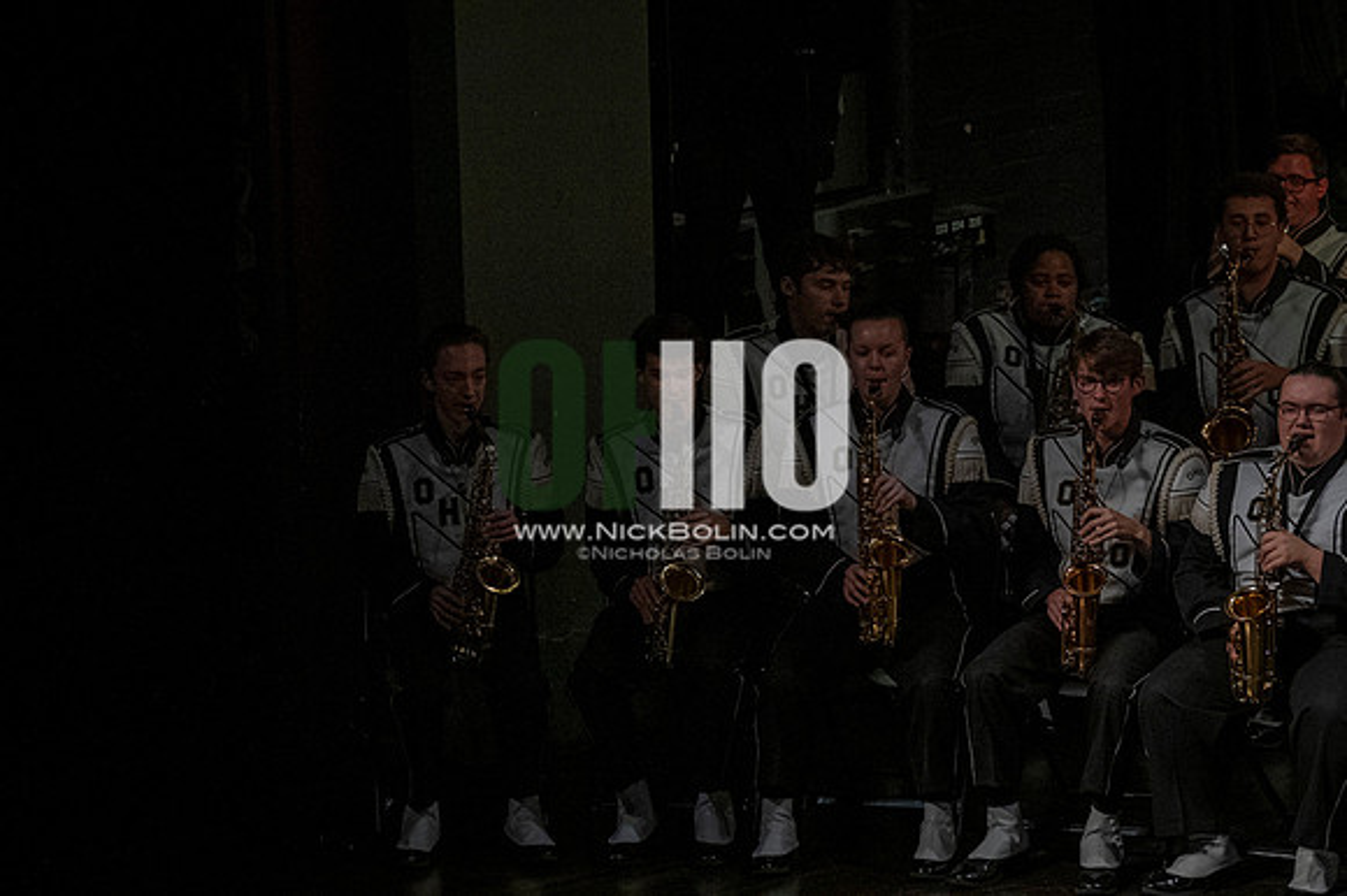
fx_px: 11218
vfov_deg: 4.6
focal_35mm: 300
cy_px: 448
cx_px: 674
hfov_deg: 6.9
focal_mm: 200
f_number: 4
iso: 4000
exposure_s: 1/500
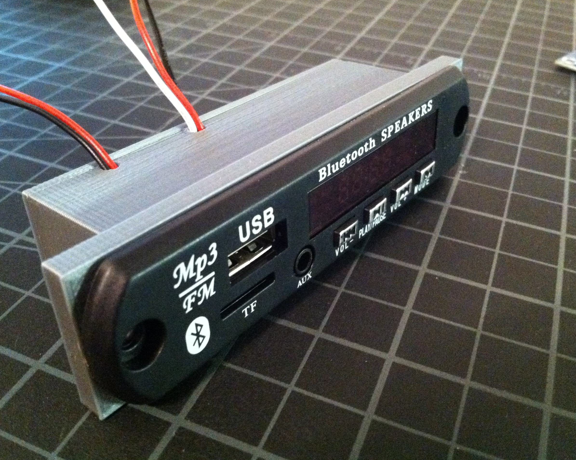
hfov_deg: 49.1
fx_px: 631
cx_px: 278
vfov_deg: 40.1
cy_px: 230
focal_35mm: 37
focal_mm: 3.85
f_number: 2.8
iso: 1000
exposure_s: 1/15
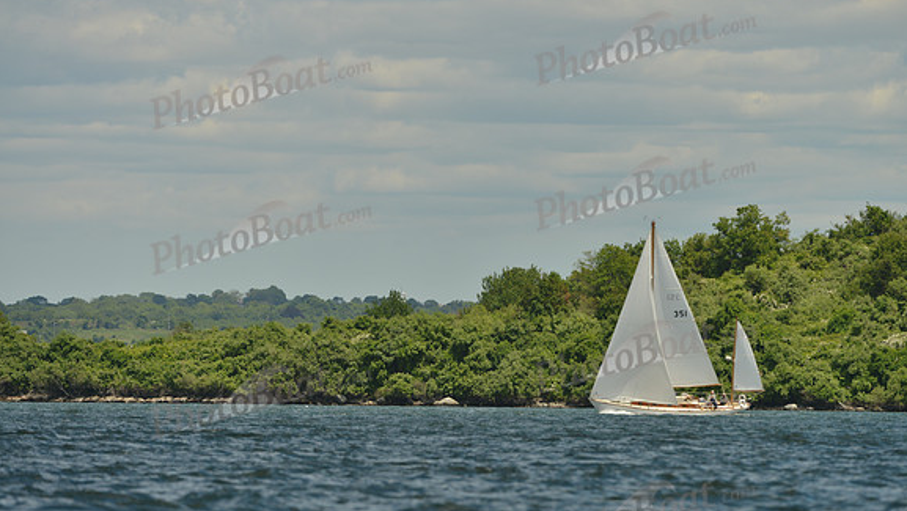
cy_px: 293
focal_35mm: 421
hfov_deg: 5.1
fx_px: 10128
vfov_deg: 2.9
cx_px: 454
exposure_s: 1/1000
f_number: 7.1
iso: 200
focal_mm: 400
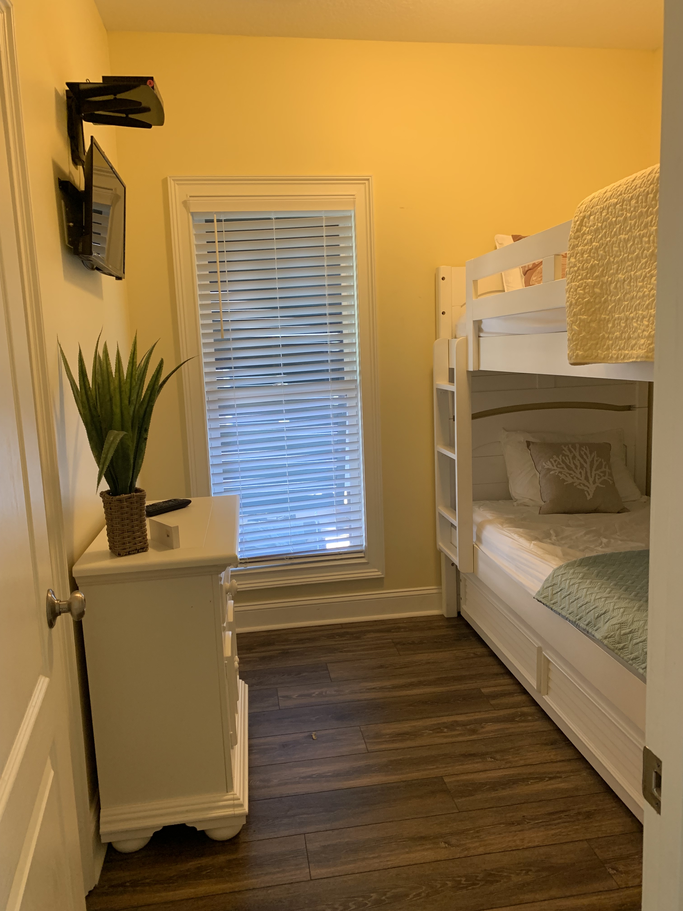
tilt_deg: -8.0
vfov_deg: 67.3
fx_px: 684
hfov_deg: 53.1
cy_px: 456
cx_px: 342
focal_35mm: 26
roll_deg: +1.7
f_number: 1.8
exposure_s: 1/60
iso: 160
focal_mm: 4.25
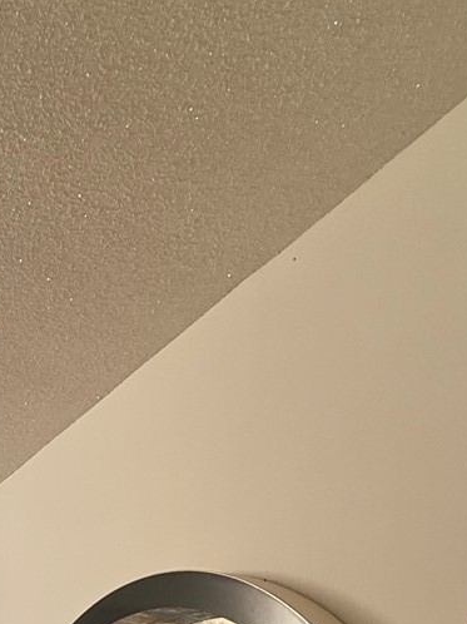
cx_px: -126
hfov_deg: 27.4
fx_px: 810
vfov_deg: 32.7
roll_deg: -3.2
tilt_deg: -8.7
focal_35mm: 45
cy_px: 791
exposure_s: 1/60
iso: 200
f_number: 2.2
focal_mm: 2.22
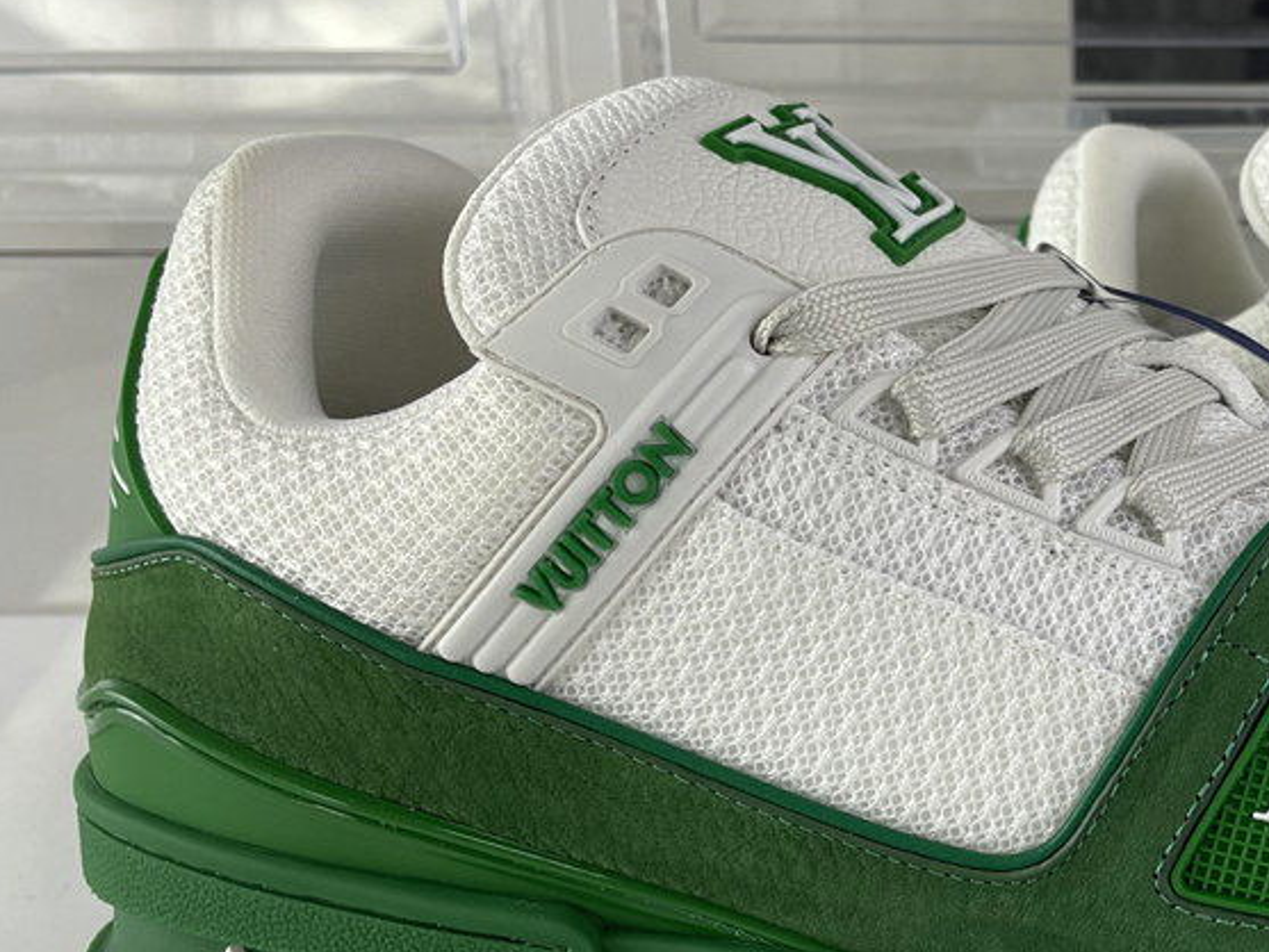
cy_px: 537
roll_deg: +0.4
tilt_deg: -11.9
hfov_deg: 31.7
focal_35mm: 56
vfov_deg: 26.1
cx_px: 1276
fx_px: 2053
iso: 32
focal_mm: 4.2
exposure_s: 1/190
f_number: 1.6
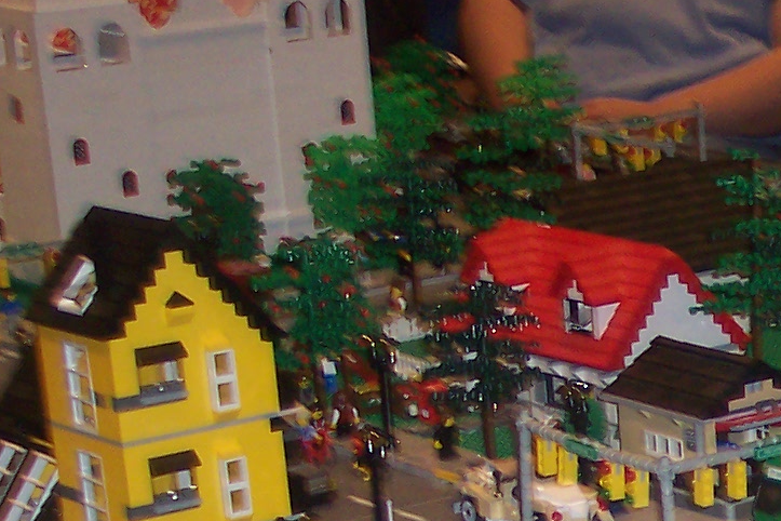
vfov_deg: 9.5
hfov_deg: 13.5
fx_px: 3059
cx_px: 1273
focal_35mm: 141
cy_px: 744
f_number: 2.8
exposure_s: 1/30
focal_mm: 8
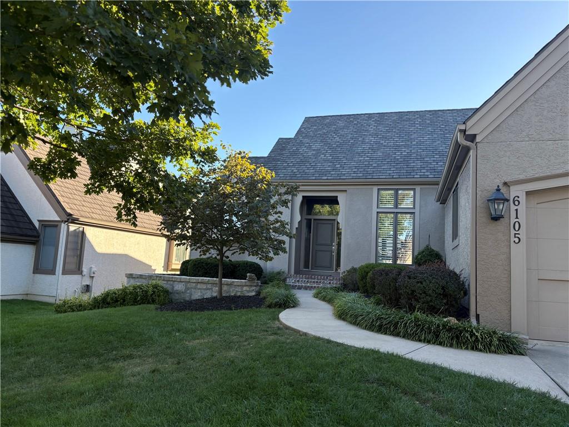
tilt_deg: +6.3
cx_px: 284
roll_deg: -3.8
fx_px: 427
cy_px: 214
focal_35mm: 26
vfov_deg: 53.1
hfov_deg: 67.3
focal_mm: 5.96
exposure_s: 1/747
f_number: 1.6
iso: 64
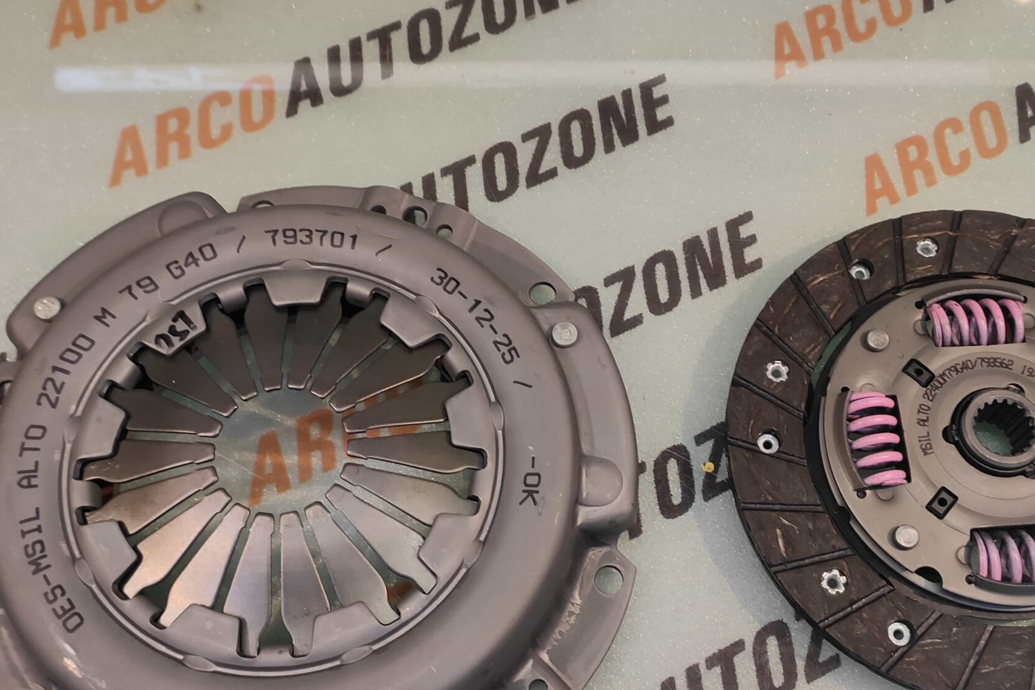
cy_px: 435
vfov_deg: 47.5
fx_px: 776
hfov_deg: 67.1
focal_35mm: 27
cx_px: 585
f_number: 1.79
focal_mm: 4.74
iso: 98
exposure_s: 1/33
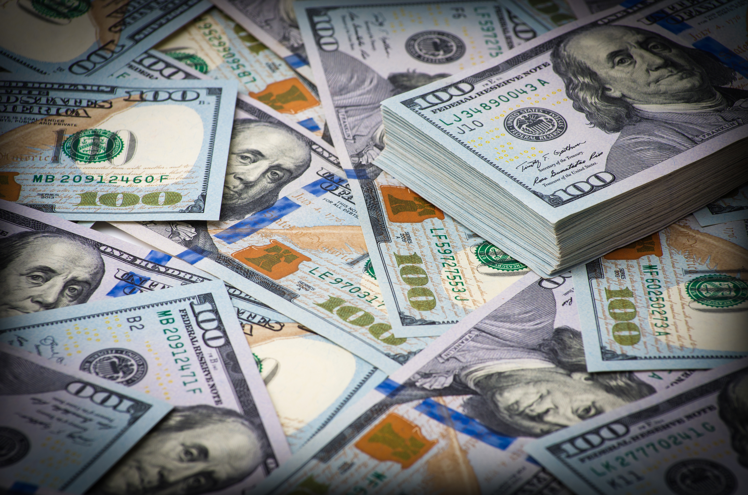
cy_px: 248
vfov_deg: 8.8
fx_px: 3204
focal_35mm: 154
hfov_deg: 13.3
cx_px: 374
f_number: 9
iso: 100
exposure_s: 1/125
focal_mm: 103
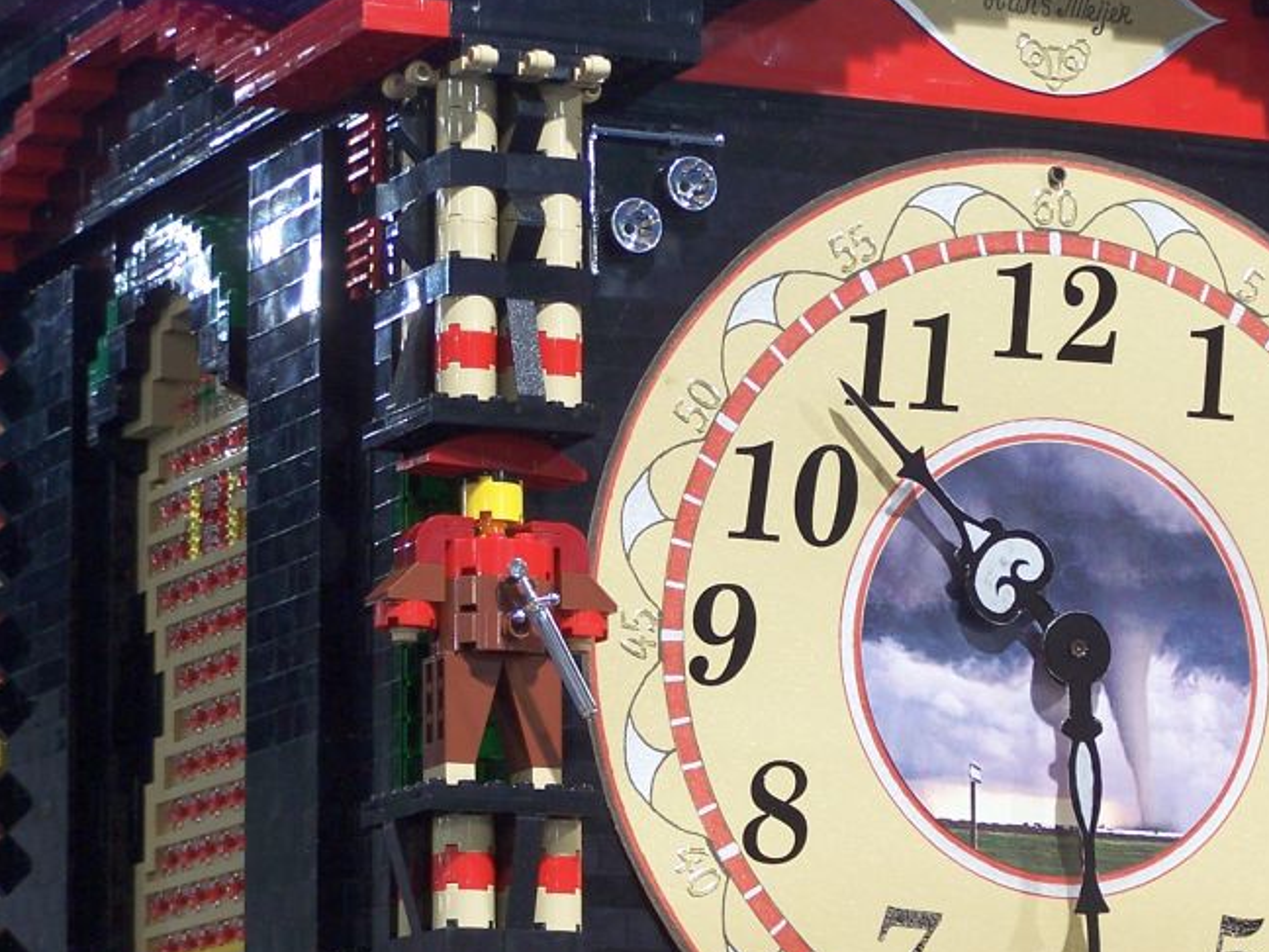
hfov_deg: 11.9
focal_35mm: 166
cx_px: 936
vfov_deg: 8.9
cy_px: 633
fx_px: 6085
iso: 80
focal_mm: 17.5
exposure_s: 1/3
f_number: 3.2
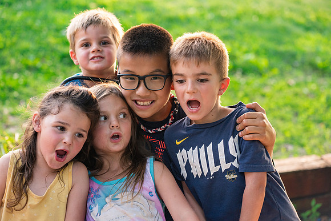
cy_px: 110
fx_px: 782
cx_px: 166
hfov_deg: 23.9
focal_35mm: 85
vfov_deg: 16.1
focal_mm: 85
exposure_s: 1/250
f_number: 3.5
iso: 1000
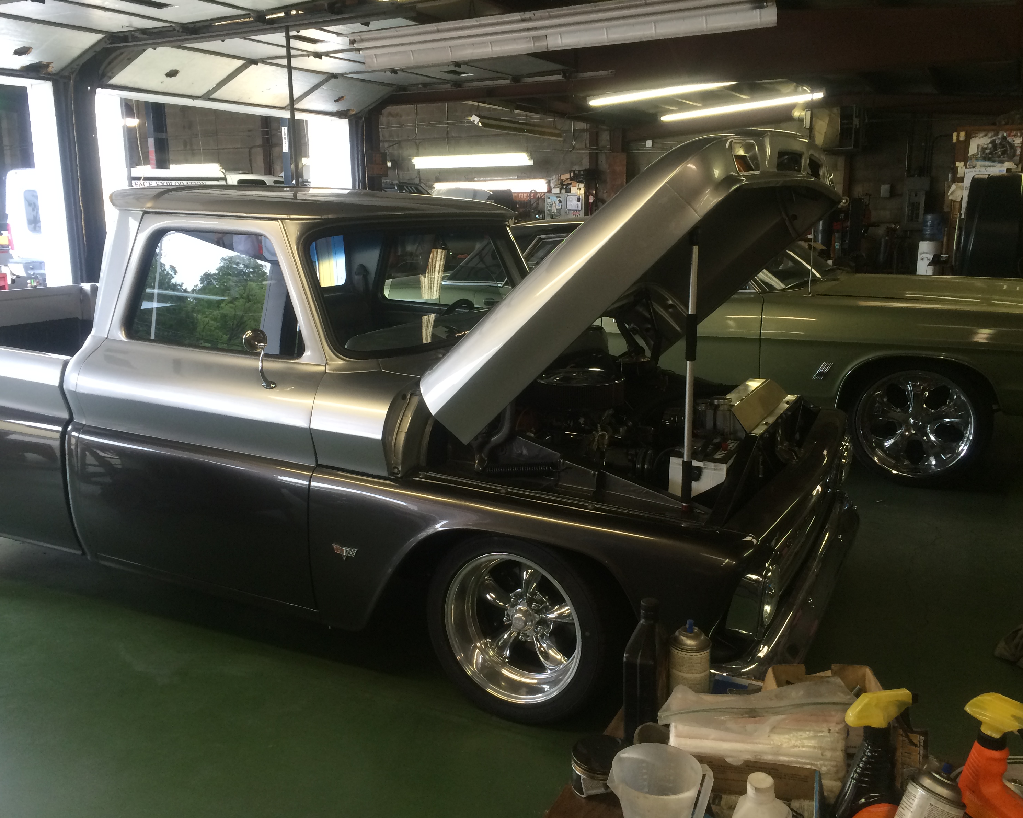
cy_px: 400
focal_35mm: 31
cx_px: 514
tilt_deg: -12.5
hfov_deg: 57.2
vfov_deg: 47.1
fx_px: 939
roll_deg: +1.7
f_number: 2.2
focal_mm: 4.15
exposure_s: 1/30
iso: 50
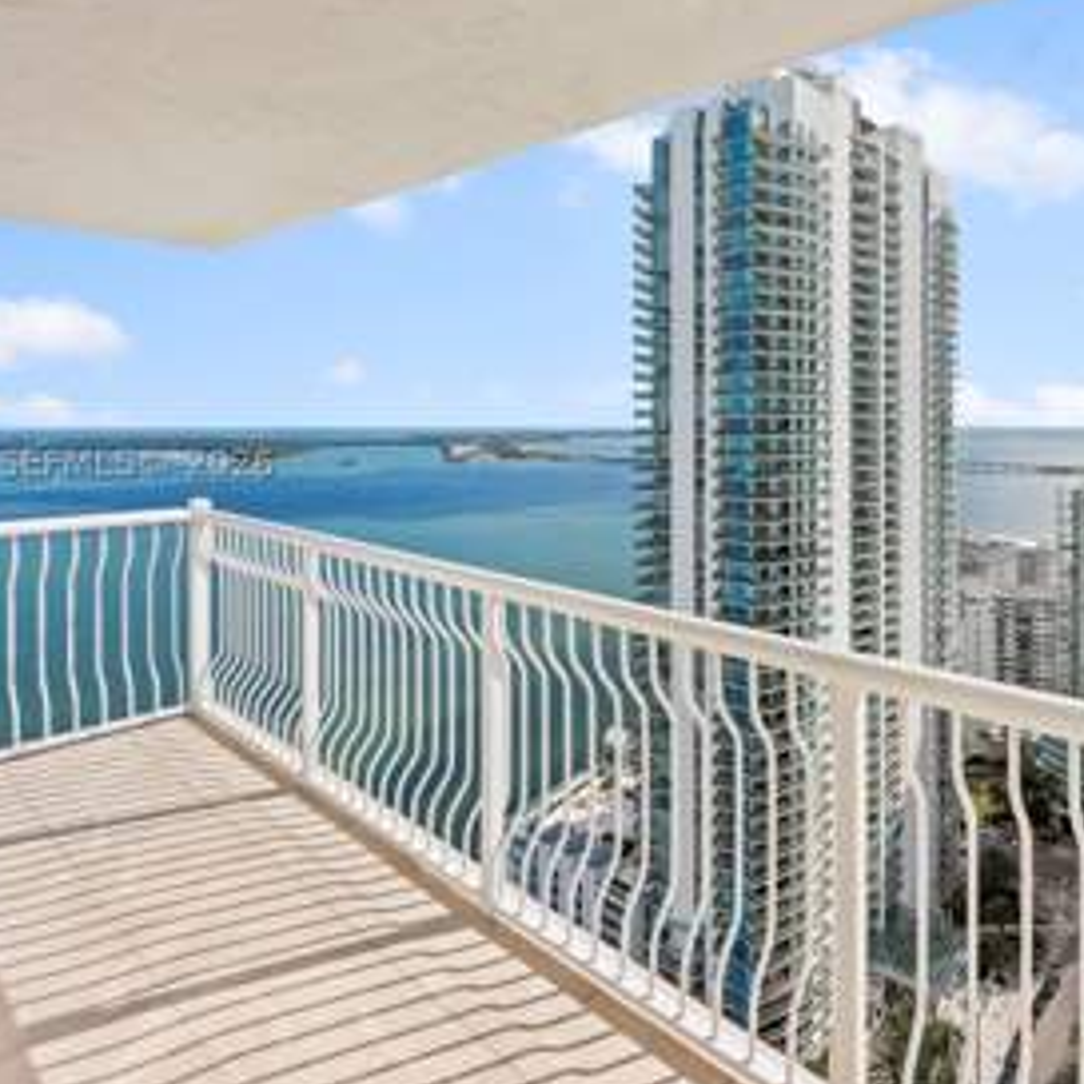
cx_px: 717
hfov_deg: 70.2
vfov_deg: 71.7
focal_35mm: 21
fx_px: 744
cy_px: 460
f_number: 8
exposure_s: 1/125
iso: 64
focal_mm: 14
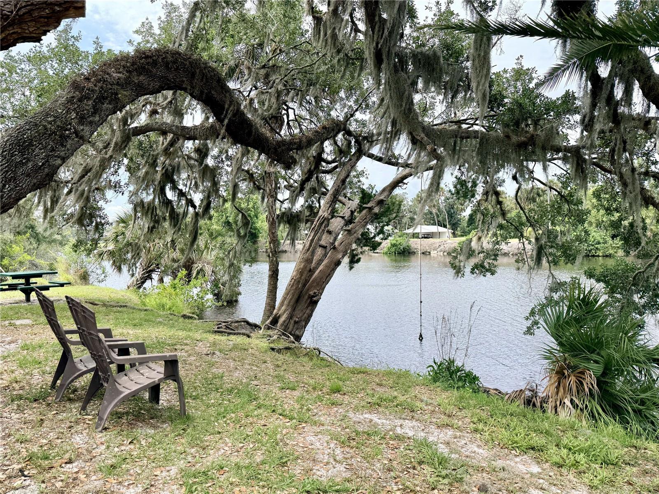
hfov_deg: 71.6
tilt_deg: -1.1
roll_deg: +0.7
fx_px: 457
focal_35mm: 24
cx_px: 330
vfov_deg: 56.8
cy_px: 247
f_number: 1.78
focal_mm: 6.76
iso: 100
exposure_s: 1/3145
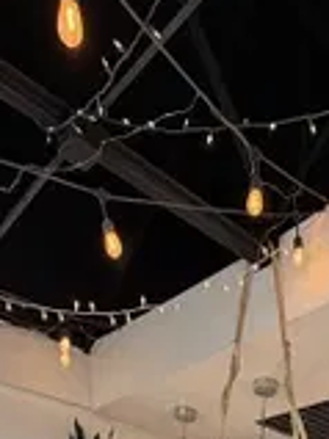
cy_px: 697
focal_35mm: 47
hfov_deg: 30.2
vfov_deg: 26.1
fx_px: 596
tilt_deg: -6.8
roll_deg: -1.5
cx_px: 254
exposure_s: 1/120
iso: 125
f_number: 2.2
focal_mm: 2.22
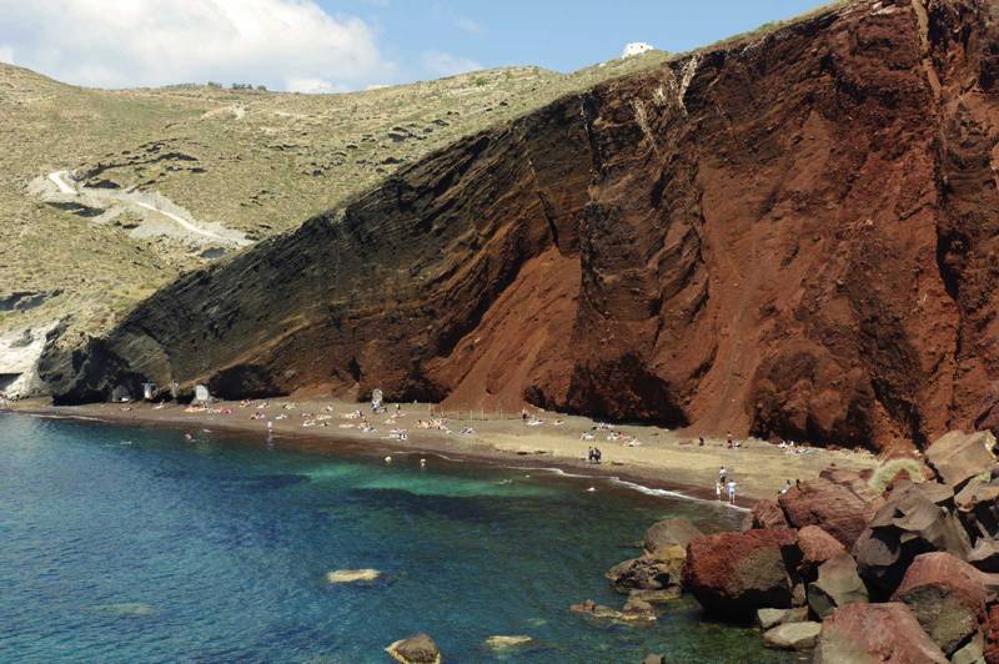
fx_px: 1359
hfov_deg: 40.4
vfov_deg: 27.5
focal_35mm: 49
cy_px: 332
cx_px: 500
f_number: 11
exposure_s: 1/100
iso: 100
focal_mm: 33
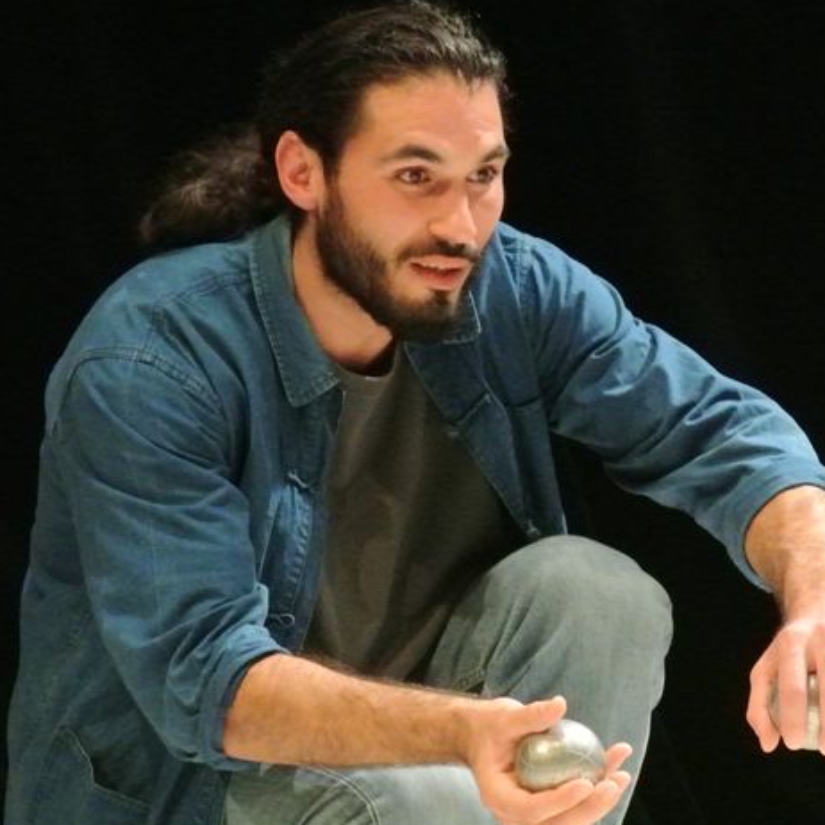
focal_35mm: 438
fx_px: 11810
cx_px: 395
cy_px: 442
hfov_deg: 4.0
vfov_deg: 4.0
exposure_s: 1/320
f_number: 5.6
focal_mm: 110
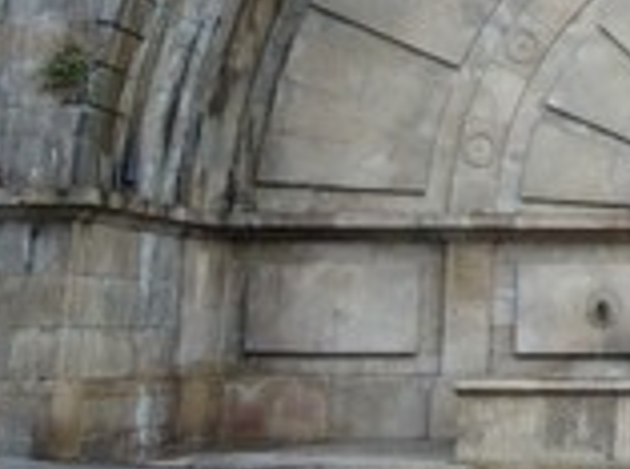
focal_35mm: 83
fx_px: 1507
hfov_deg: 21.4
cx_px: 819
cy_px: -2
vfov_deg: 17.3
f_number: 3.2
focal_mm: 4.66
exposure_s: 1/30
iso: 160
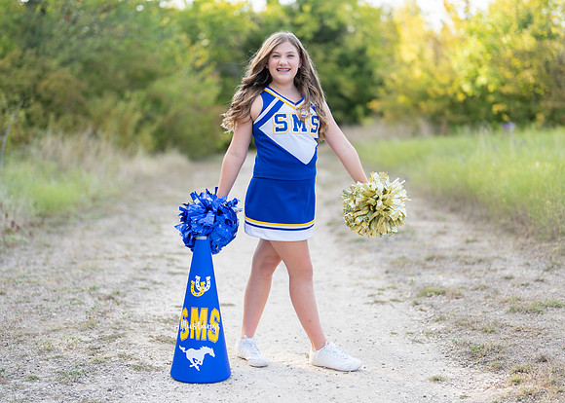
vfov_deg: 23.5
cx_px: 284
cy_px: 204
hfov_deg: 32.5
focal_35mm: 60
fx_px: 968
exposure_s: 1/1000
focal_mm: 50
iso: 100
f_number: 1.2
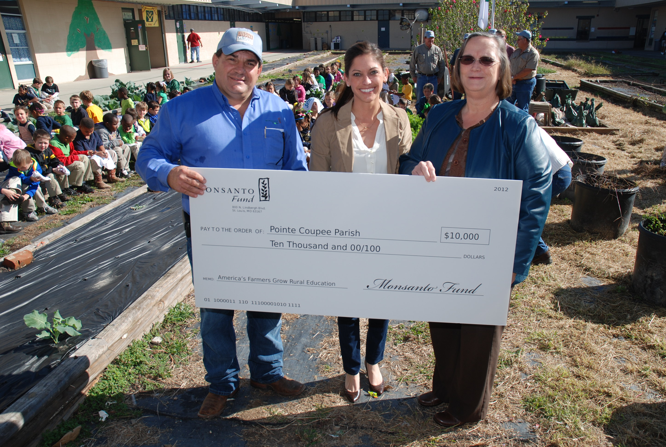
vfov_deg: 48.1
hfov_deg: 67.3
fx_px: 501
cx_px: 333
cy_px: 224
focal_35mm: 27
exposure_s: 1/200
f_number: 7.1
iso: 100
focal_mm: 18
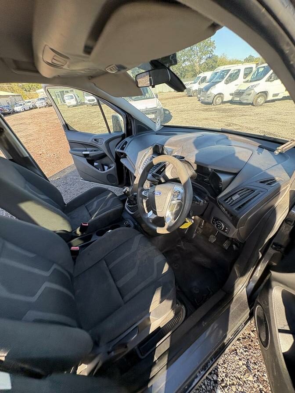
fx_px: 159
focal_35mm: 14
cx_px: 148
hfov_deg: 85.7
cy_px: 196
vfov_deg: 102.1
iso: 64
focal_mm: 2.22
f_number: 2.2
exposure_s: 1/101
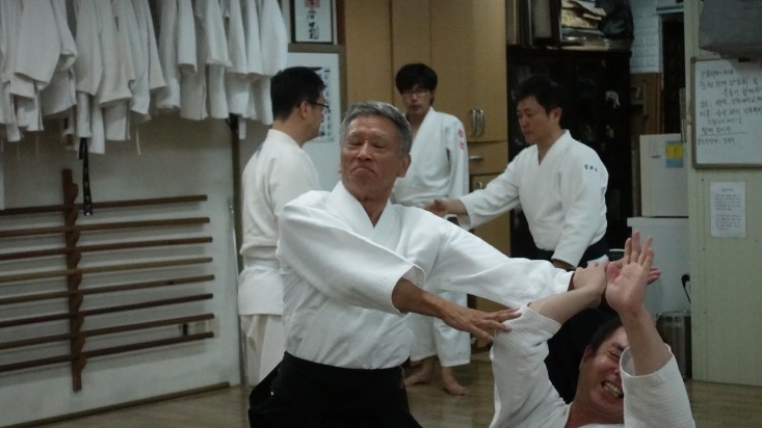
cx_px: 383
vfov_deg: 16.3
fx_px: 1495
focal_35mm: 74
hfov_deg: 28.6
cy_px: 248
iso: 6400
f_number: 2.8
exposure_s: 1/1000
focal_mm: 25.7
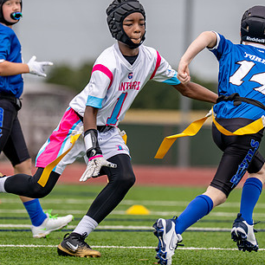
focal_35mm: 519
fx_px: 4495
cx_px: 141
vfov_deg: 3.4
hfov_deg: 3.4
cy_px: 99
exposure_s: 1/2000
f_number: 2.8
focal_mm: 200
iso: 100
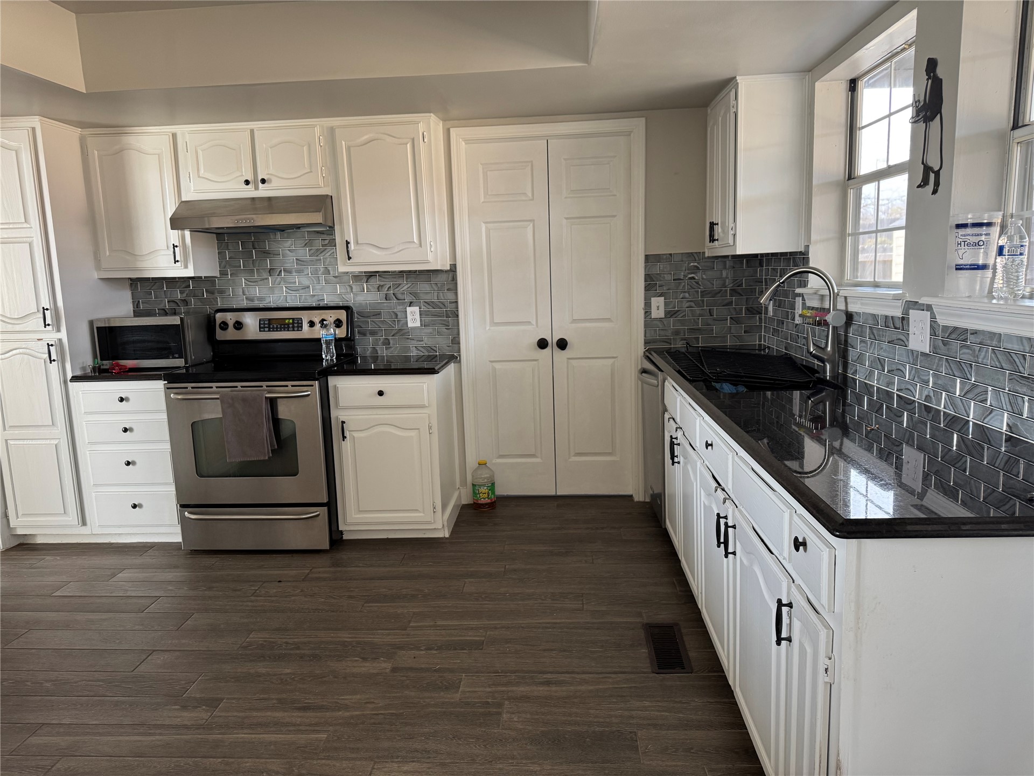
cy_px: 388
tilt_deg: -9.7
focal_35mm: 24
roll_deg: +2.1
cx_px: 517
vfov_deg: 56.8
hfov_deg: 71.6
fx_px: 717
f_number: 1.78
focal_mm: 6.76
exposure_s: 1/84
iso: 200
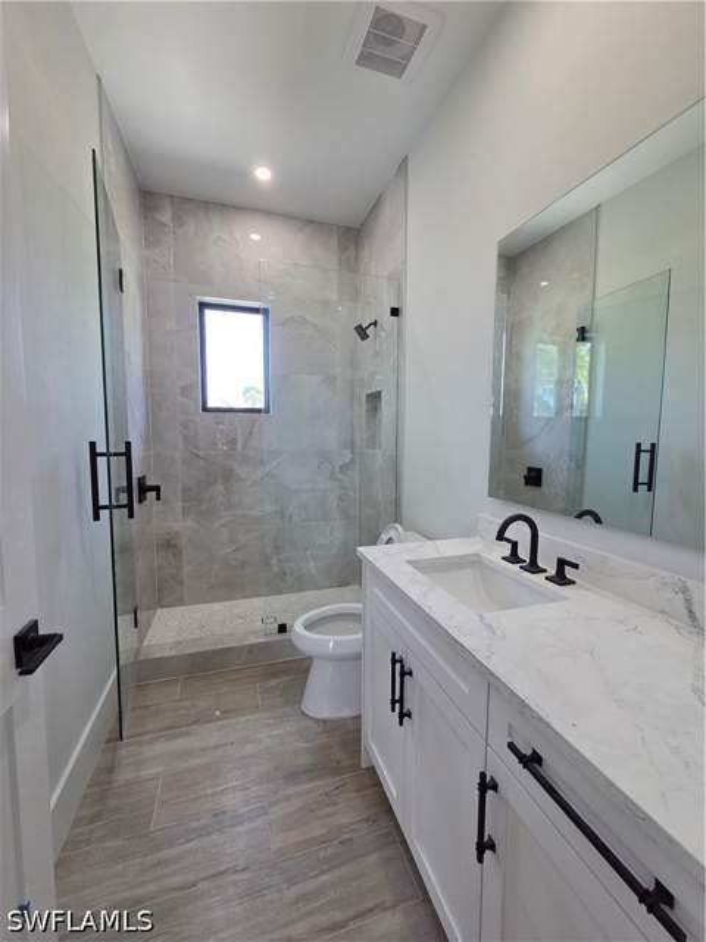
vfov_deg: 106.2
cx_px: 353
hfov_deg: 89.9
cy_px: 471
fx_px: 354
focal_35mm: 13
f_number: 2.2
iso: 200
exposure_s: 1/120
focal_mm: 2.2
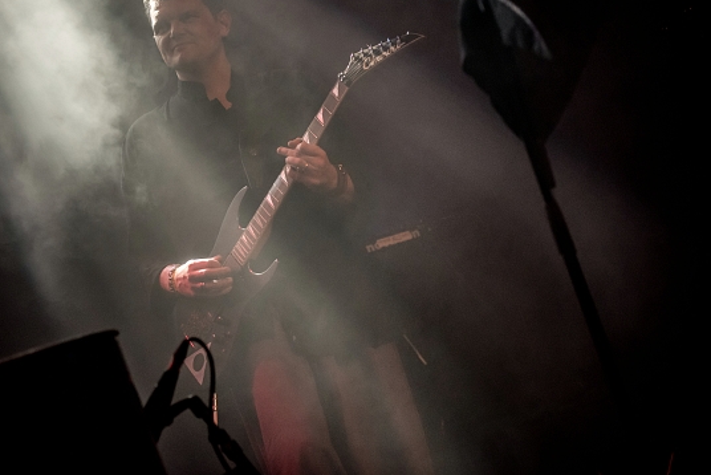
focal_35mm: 94
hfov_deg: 21.7
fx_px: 1857
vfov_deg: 14.5
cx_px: 332
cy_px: 167
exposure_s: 1/80
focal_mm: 70
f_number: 2.8
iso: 2000
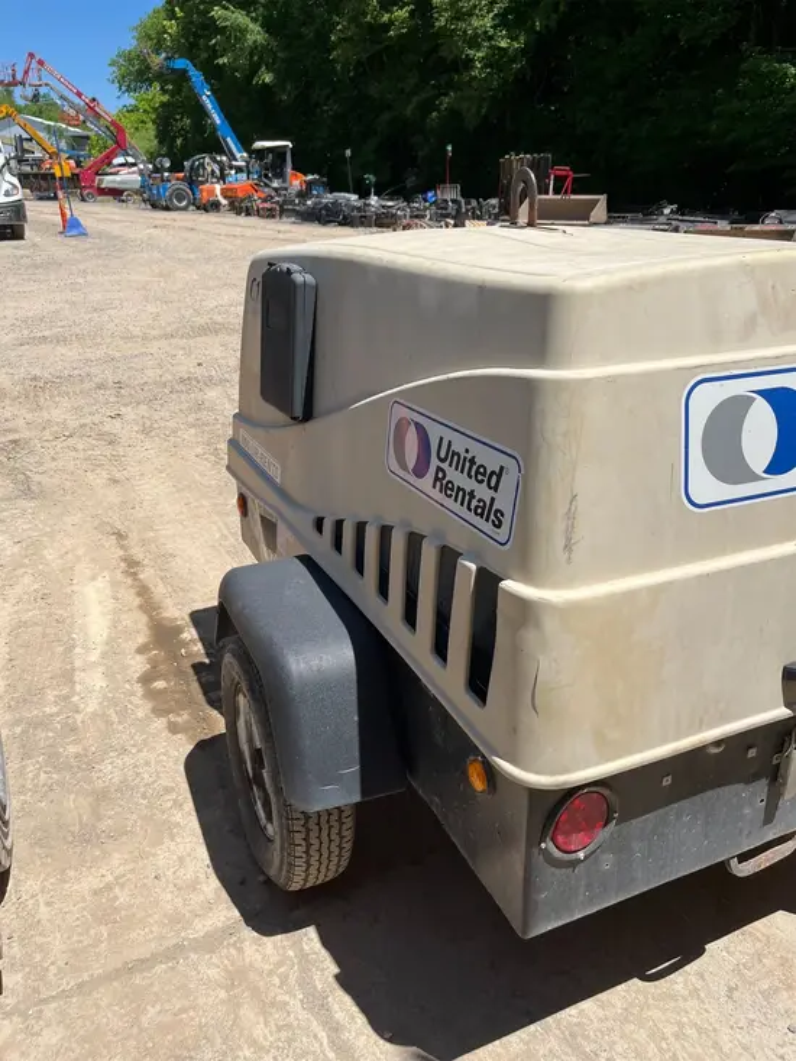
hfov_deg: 53.1
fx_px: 797
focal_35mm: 26
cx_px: 398
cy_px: 530
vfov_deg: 67.3
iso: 50
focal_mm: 5.1
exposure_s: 1/3876
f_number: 1.6
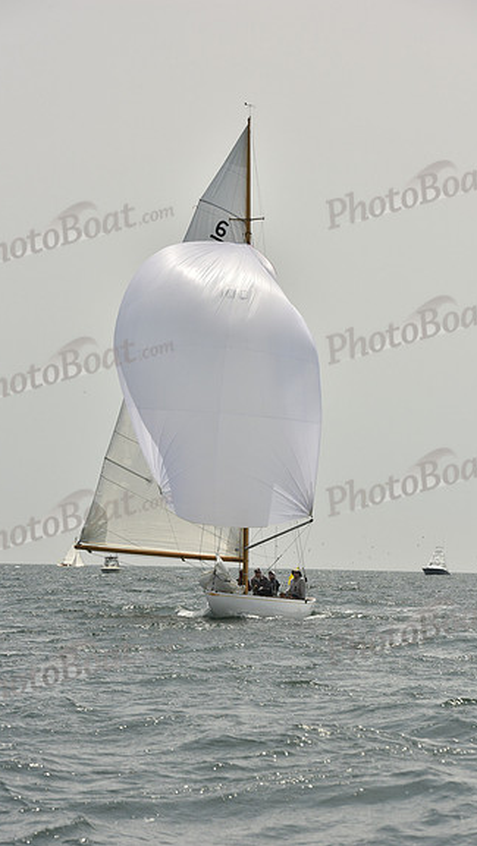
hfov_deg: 7.7
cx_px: 250
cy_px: 424
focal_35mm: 158
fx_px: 3549
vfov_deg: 13.6
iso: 400
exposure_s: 1/1600
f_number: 11
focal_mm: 150
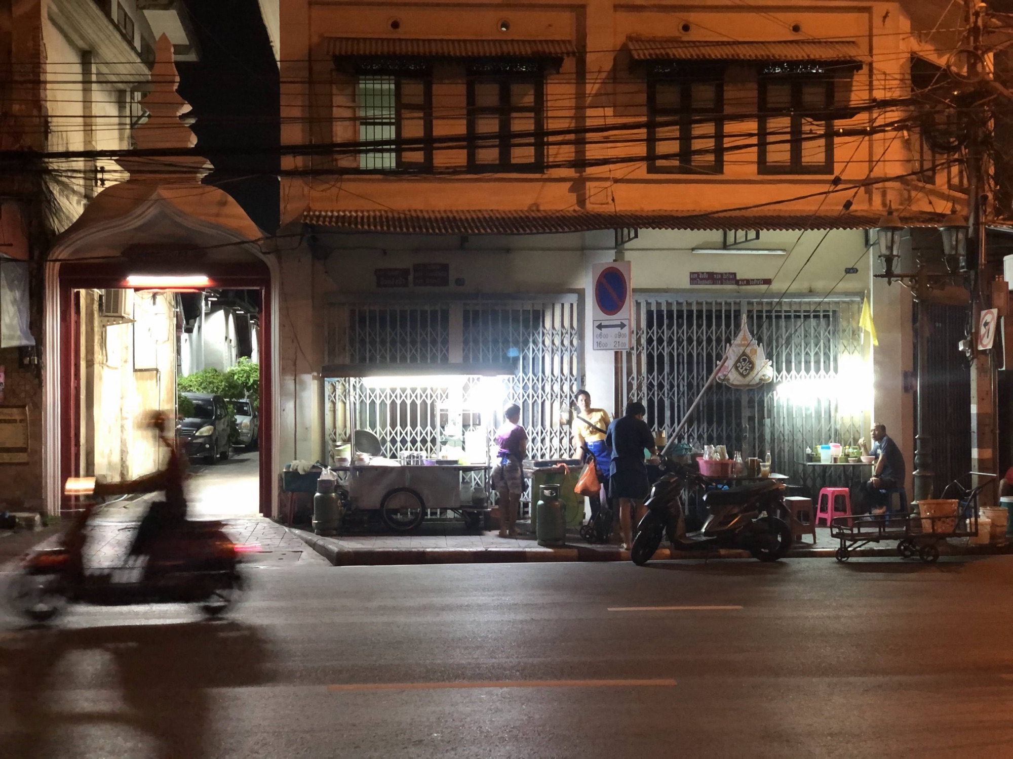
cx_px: 506
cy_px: 380
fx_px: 1522
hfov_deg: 36.8
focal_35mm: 52
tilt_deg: +1.5
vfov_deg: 28.0
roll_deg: +1.4
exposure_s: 1/8
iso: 160
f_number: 2.4
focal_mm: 6
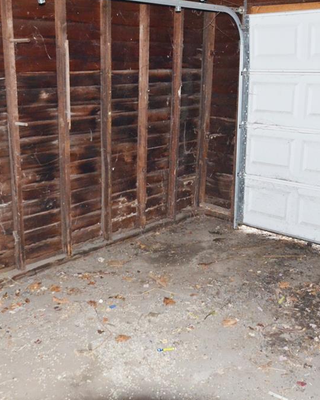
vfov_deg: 42.9
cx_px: 151
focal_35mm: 43
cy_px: 199
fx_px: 509
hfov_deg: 34.9
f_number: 3.5
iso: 2000
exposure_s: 1/60
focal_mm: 20
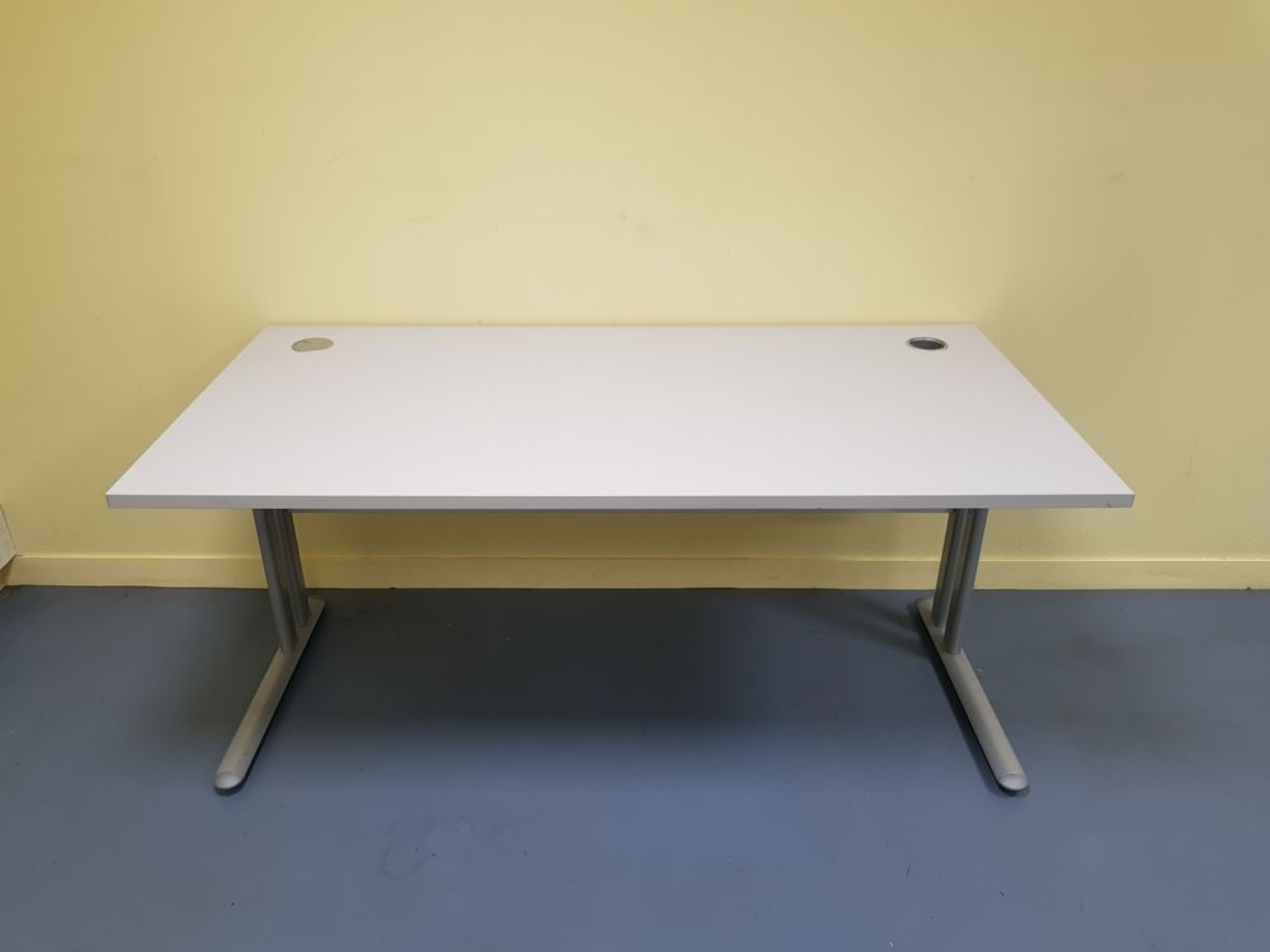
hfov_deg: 67.3
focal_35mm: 26
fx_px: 954
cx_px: 635
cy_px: 476
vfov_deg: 53.1
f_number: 1.7
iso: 64
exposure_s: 1/50
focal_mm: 4.2
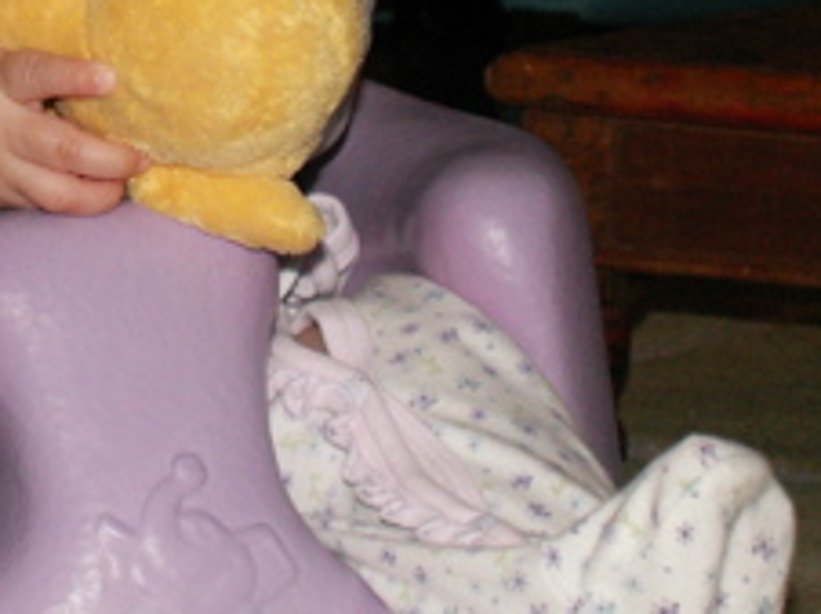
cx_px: 65
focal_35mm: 156
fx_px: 3696
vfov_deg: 9.4
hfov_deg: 12.6
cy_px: -40
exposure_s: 1/40
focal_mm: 9.09
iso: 160
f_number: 3.2
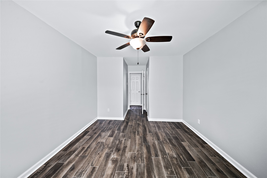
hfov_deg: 112.6
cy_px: 89
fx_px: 89
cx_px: 134
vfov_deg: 90.0
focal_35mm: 12
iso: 800
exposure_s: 1/1.67
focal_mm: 12
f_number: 8
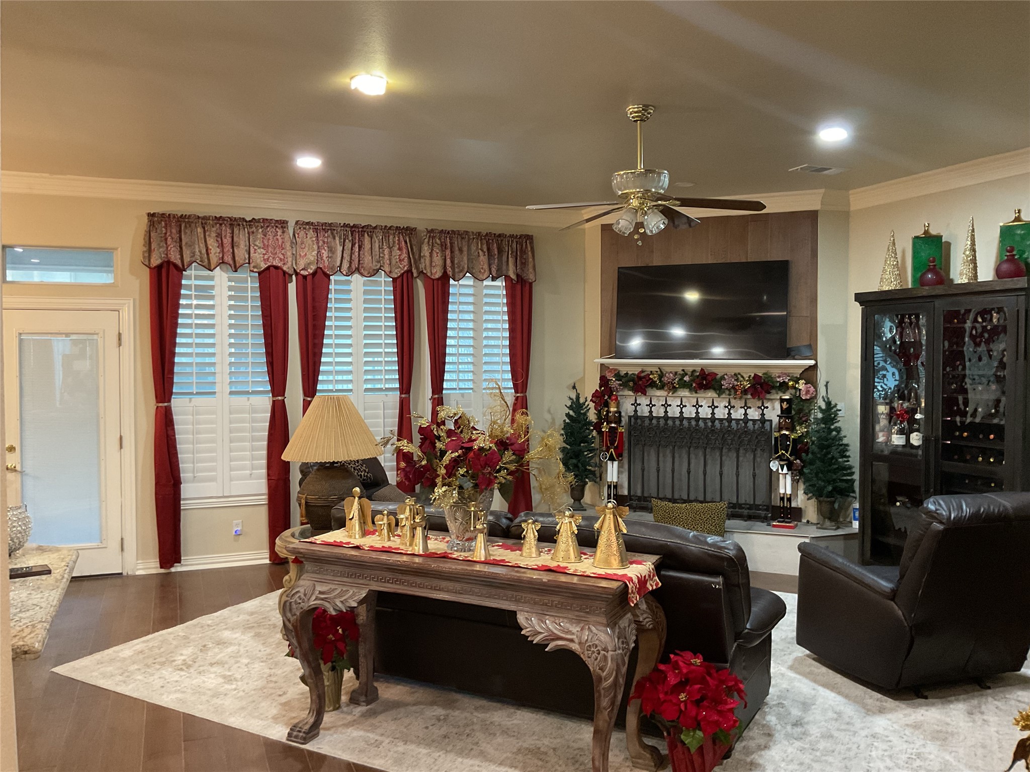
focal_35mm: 29
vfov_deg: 48.2
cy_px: 386
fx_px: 863
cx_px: 515
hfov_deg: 61.7
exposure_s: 1/40
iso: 250
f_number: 1.8
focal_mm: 3
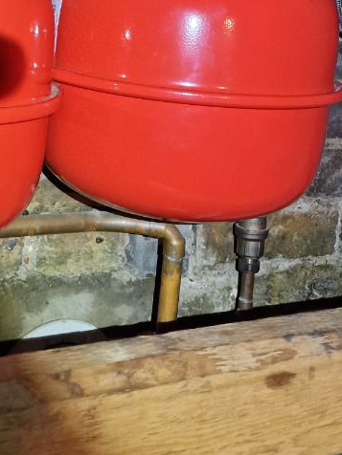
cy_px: 86
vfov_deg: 32.3
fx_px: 764
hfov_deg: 24.7
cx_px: 54
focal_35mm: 58
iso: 640
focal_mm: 6.4
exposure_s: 1/26
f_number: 1.8
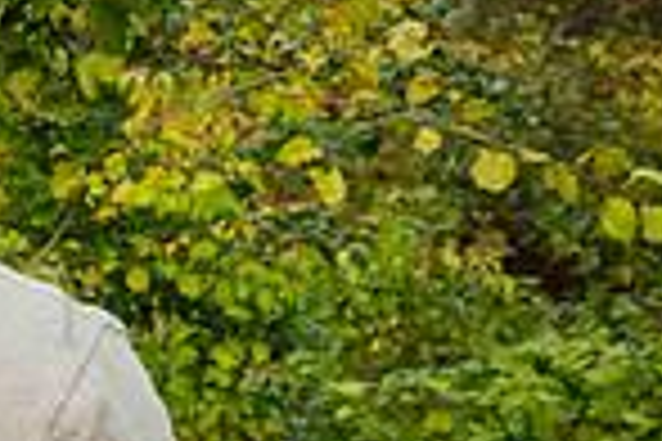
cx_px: -494
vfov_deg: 12.0
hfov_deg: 15.6
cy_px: 341
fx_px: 2096
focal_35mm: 114
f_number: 5.6
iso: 400
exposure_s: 1/640
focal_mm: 24
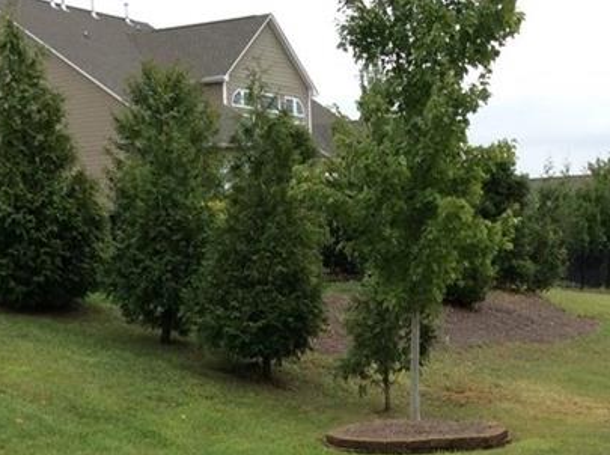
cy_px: 526
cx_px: 346
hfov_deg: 24.2
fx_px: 1424
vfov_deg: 17.4
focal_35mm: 81
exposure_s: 1/706
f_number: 2.4
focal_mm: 3.3
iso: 32
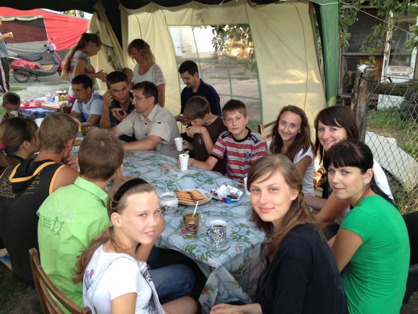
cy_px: 157
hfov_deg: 52.6
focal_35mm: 35
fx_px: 423
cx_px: 209
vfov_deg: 40.7
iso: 80
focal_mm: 4.28
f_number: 2.4
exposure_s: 1/120
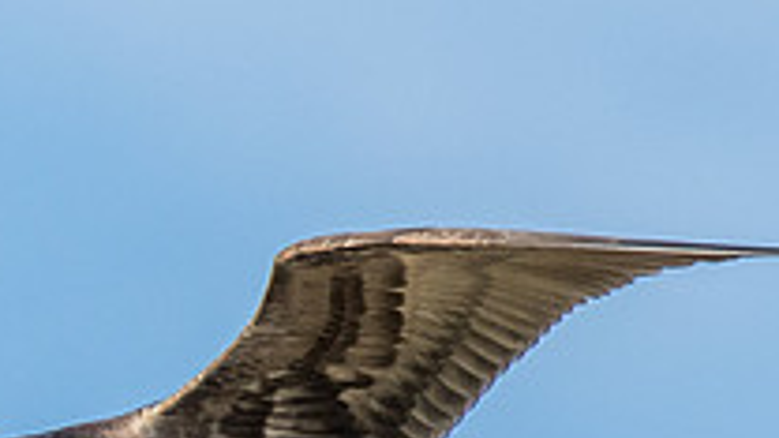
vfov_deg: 0.4
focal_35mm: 2873
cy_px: 708
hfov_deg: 0.8
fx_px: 59345
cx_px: -626
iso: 400
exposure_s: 1/3200
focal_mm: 420
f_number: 5.6
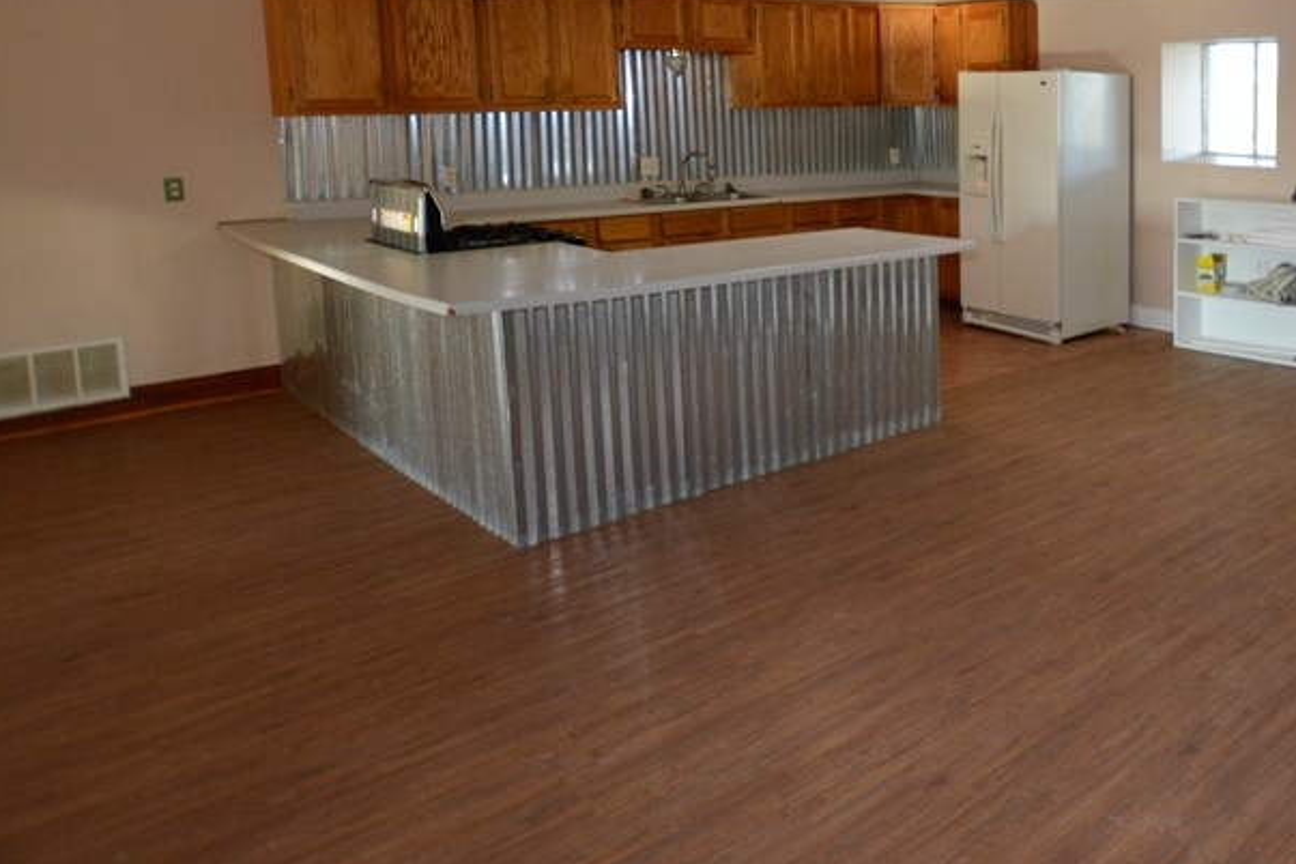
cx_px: 1124
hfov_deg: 59.2
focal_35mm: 27
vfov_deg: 46.0
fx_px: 972
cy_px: 202
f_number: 4
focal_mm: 10
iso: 800
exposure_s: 1/125
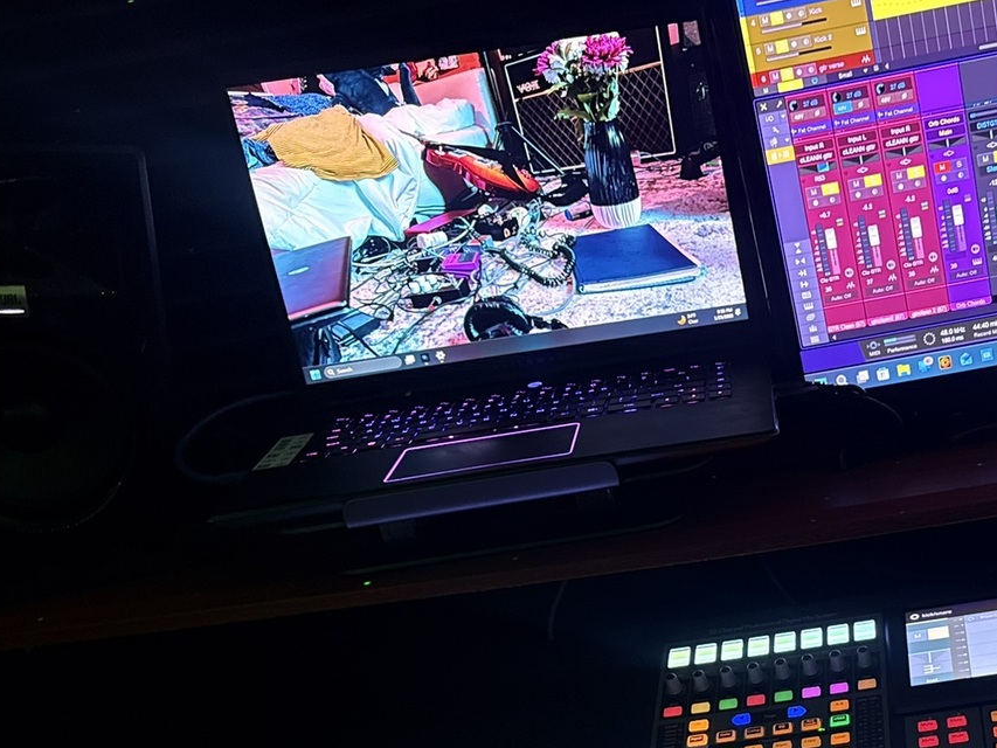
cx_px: 884
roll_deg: +9.9
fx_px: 1296
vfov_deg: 31.0
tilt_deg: -16.3
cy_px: 645
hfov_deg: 39.3
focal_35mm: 45
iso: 640
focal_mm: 6.76
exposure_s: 1/60
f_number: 1.78
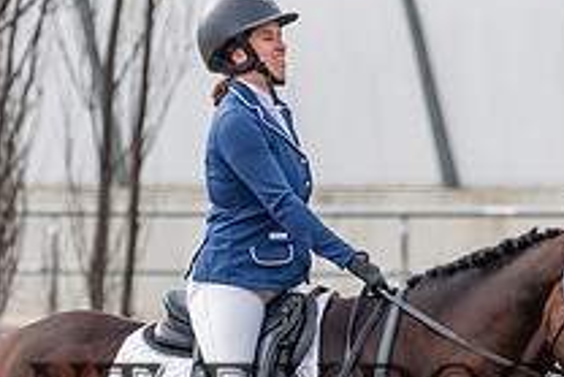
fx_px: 8246
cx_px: 380
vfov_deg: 2.6
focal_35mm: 526
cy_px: 328
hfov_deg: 3.9
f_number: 3.5
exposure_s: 1/1600
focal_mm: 155
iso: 200
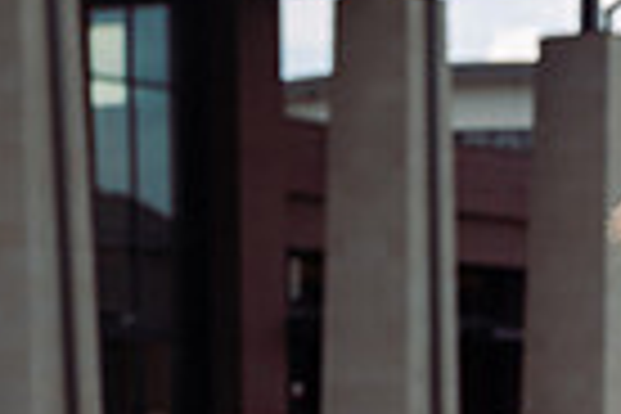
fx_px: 2915
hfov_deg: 12.0
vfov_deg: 7.6
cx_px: 594
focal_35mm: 169
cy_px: 981
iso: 125
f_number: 9
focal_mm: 52
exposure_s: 1/250
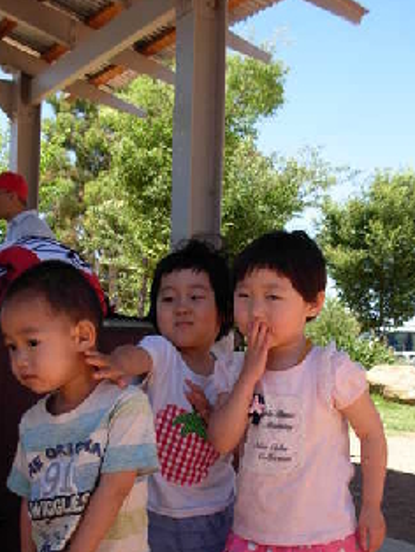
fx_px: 926
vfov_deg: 32.8
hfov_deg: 25.3
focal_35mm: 58
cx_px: 200
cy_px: 392
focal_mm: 6.3
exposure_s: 1/430
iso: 79
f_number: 2.9
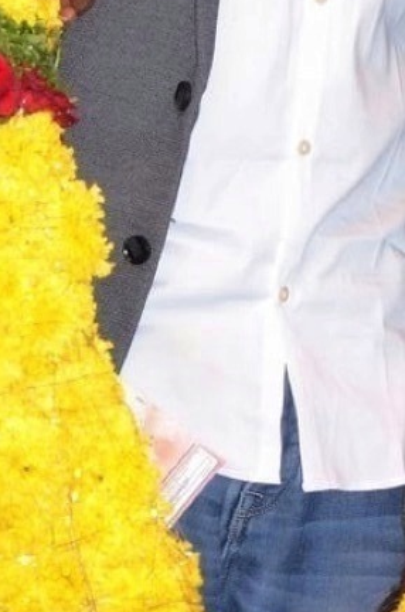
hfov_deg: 2.1
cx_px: 326
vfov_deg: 3.1
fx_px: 11192
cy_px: 208
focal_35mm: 660
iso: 1250
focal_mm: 105
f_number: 6.3
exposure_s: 1/125
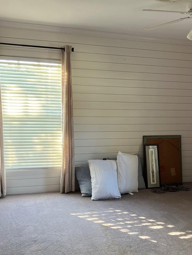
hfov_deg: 35.0
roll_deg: -1.7
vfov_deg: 45.7
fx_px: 303
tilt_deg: -8.8
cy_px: 142
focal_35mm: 41
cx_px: 118
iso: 125
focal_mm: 5.7
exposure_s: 1/104
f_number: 1.5
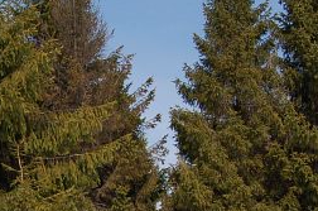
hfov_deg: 16.2
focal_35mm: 124
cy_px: 207
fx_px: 1093
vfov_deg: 10.9
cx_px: -5
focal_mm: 26
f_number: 9
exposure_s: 1/320
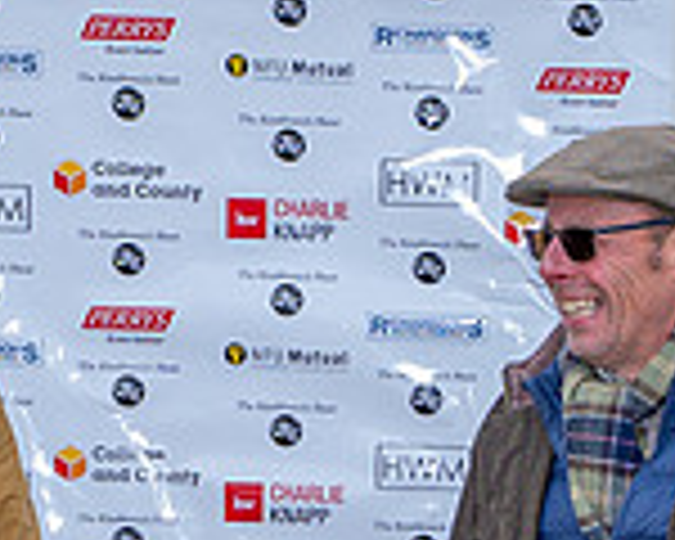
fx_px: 2997
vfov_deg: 10.1
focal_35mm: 150
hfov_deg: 12.8
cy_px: 704
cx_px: 605
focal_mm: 19
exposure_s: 1/200
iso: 50
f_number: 5
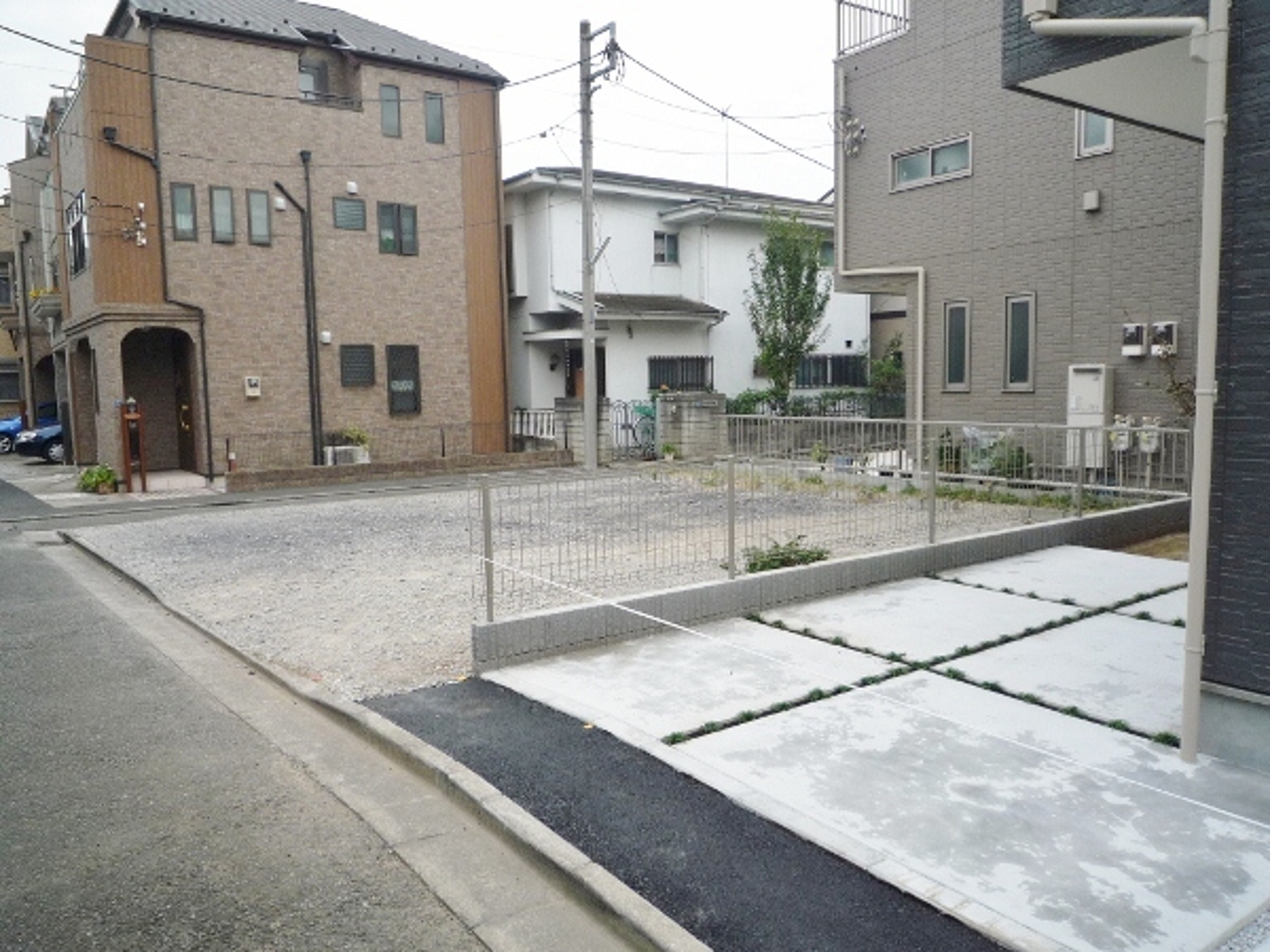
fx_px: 917
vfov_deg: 54.9
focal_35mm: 25
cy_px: 476
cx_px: 635
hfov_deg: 69.4
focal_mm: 4.4
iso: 100
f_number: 2.8
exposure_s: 1/320
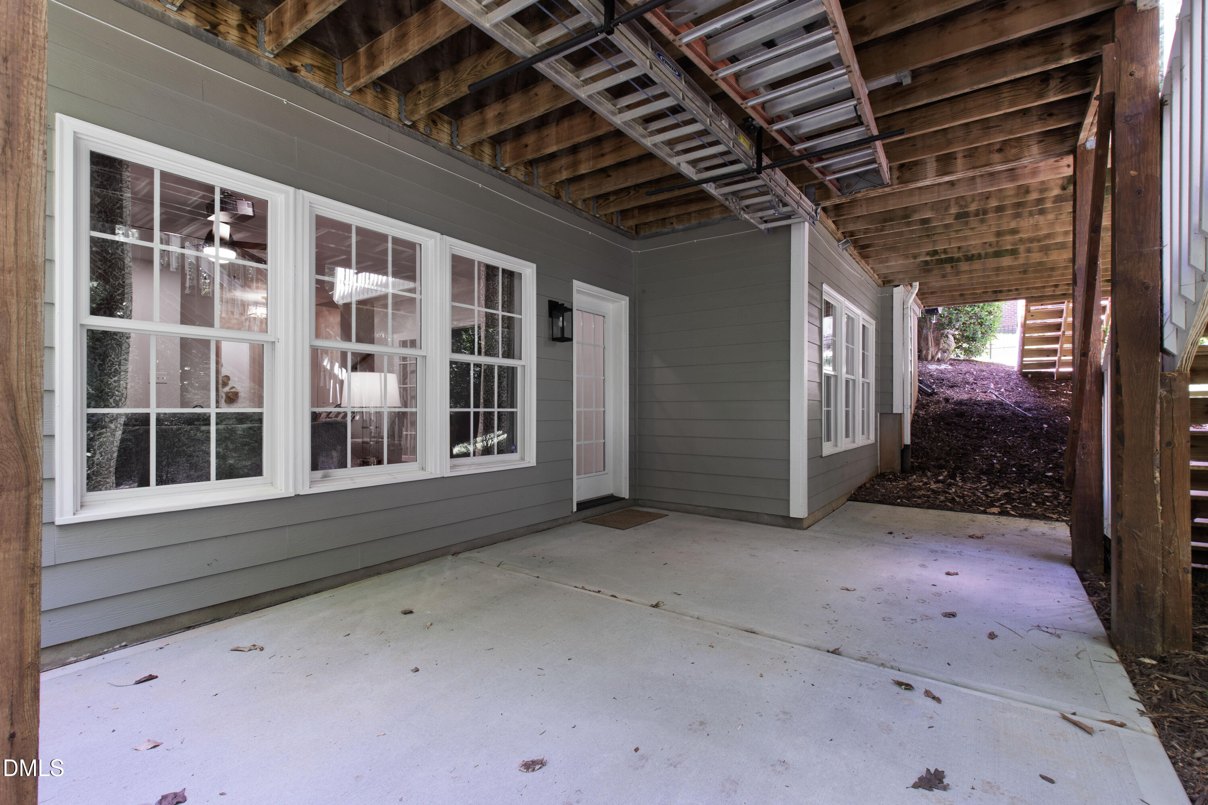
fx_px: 503
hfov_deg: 100.4
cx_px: 604
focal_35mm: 15
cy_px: 402
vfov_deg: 77.3
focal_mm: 10
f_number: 8
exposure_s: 1/3
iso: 100
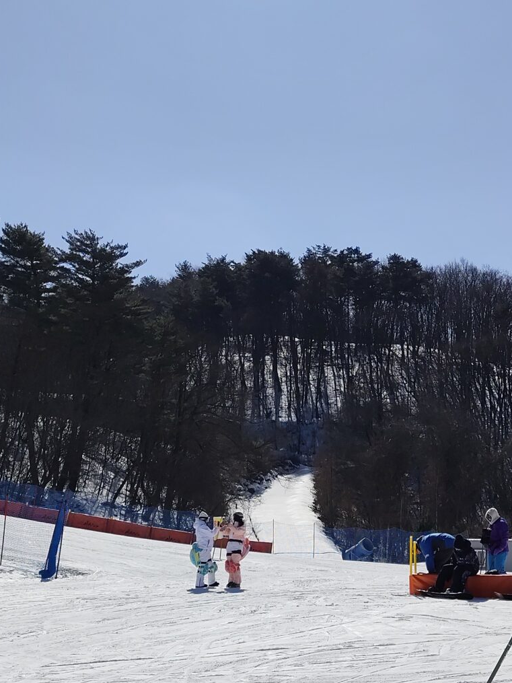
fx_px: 1144
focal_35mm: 58
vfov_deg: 33.2
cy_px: 279
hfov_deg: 24.9
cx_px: 394
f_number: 1.65
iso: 50
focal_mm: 6.19
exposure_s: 1/2723
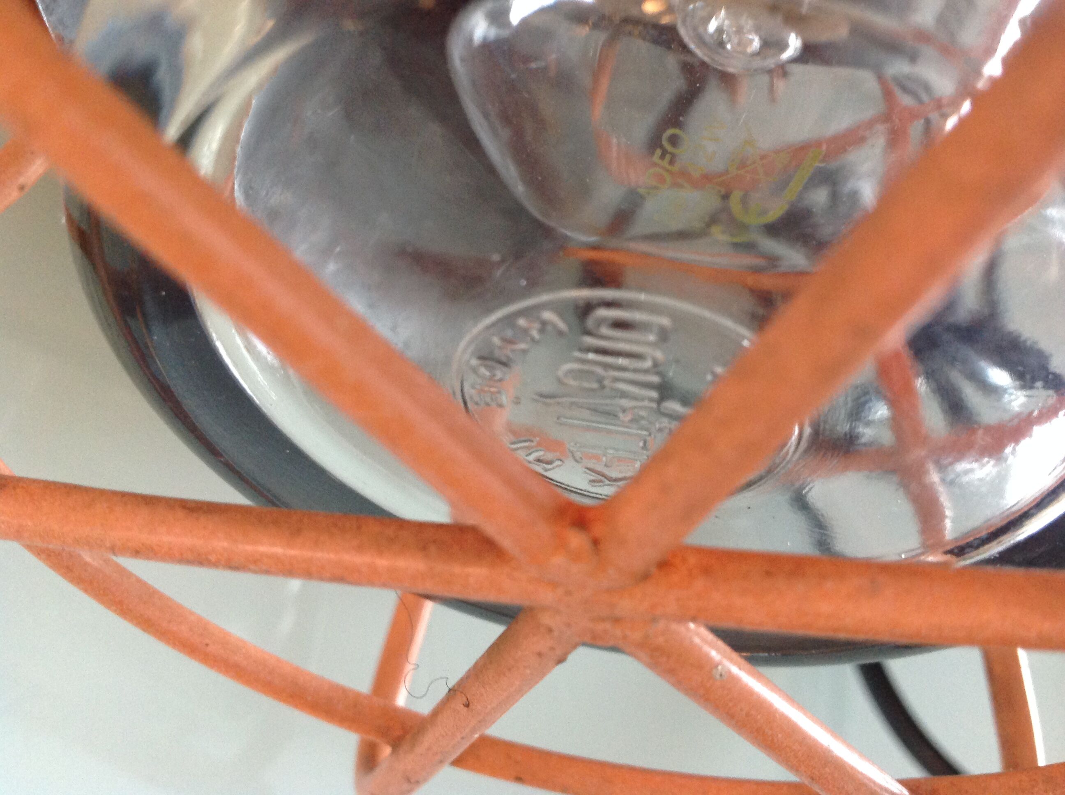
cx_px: 532
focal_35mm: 35
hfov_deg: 52.7
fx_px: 1075
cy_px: 398
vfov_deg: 40.6
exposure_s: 1/17
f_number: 2.4
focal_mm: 4.28
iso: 250
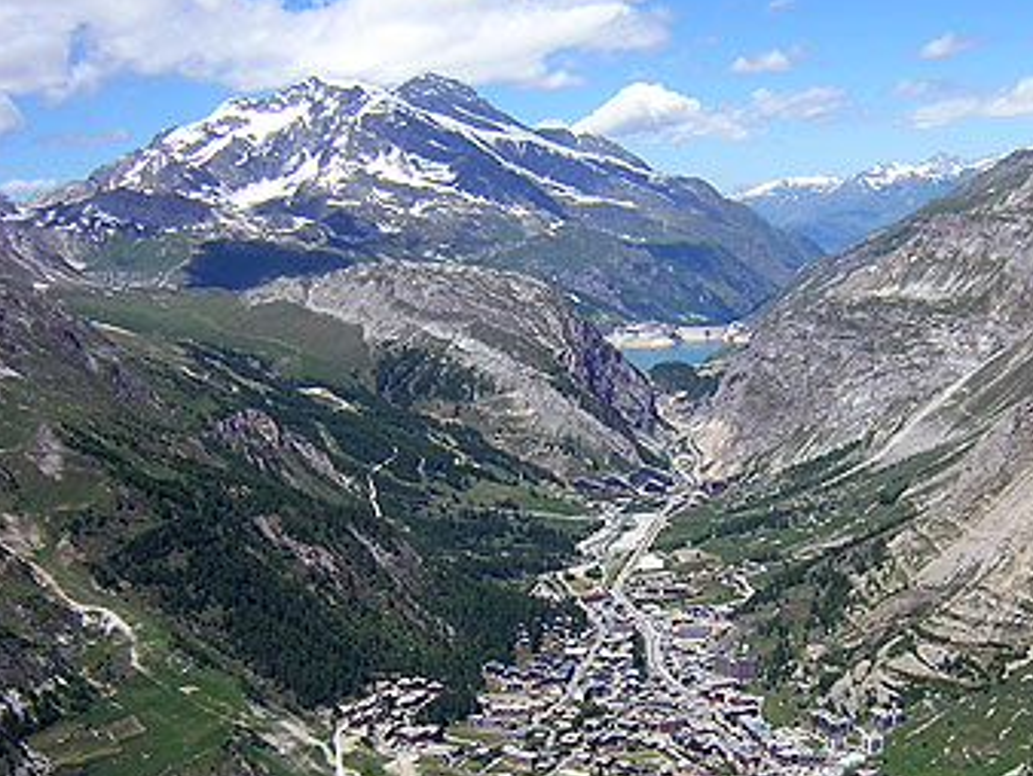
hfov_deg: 39.2
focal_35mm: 48
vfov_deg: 30.2
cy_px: 480
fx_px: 1433
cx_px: 675
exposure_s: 1/329
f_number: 5.2
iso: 100
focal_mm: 4.7
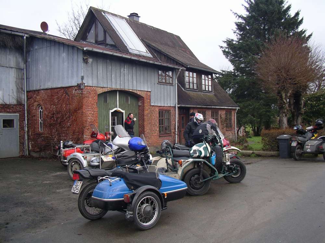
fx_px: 347
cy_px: 122
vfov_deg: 38.7
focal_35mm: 37
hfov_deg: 50.1
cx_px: 162
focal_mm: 5.7
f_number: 2.8
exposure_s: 1/80
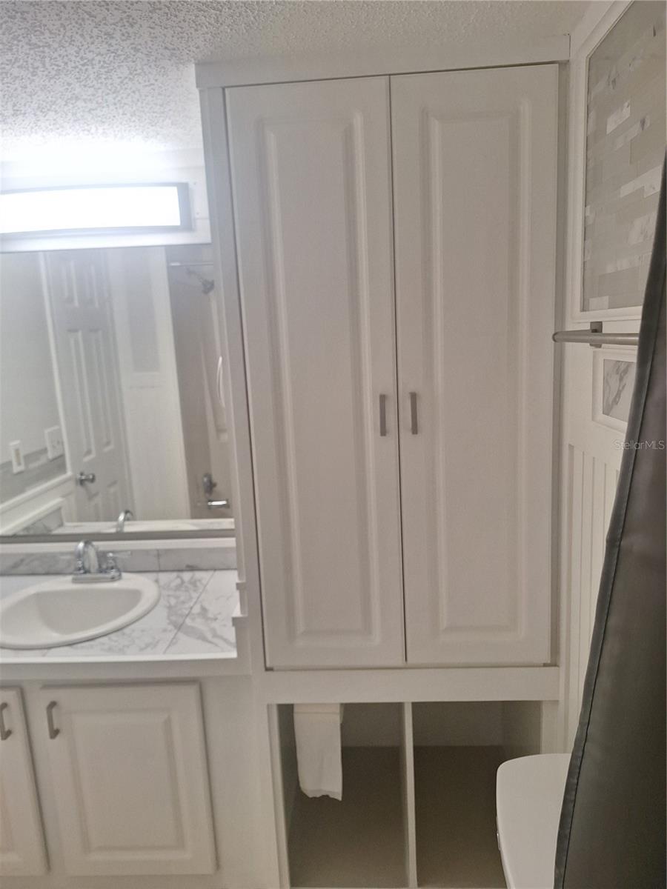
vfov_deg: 73.9
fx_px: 591
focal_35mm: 23
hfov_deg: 58.9
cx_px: 334
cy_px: 444
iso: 50
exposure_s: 1/120
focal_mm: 5.54
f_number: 1.8
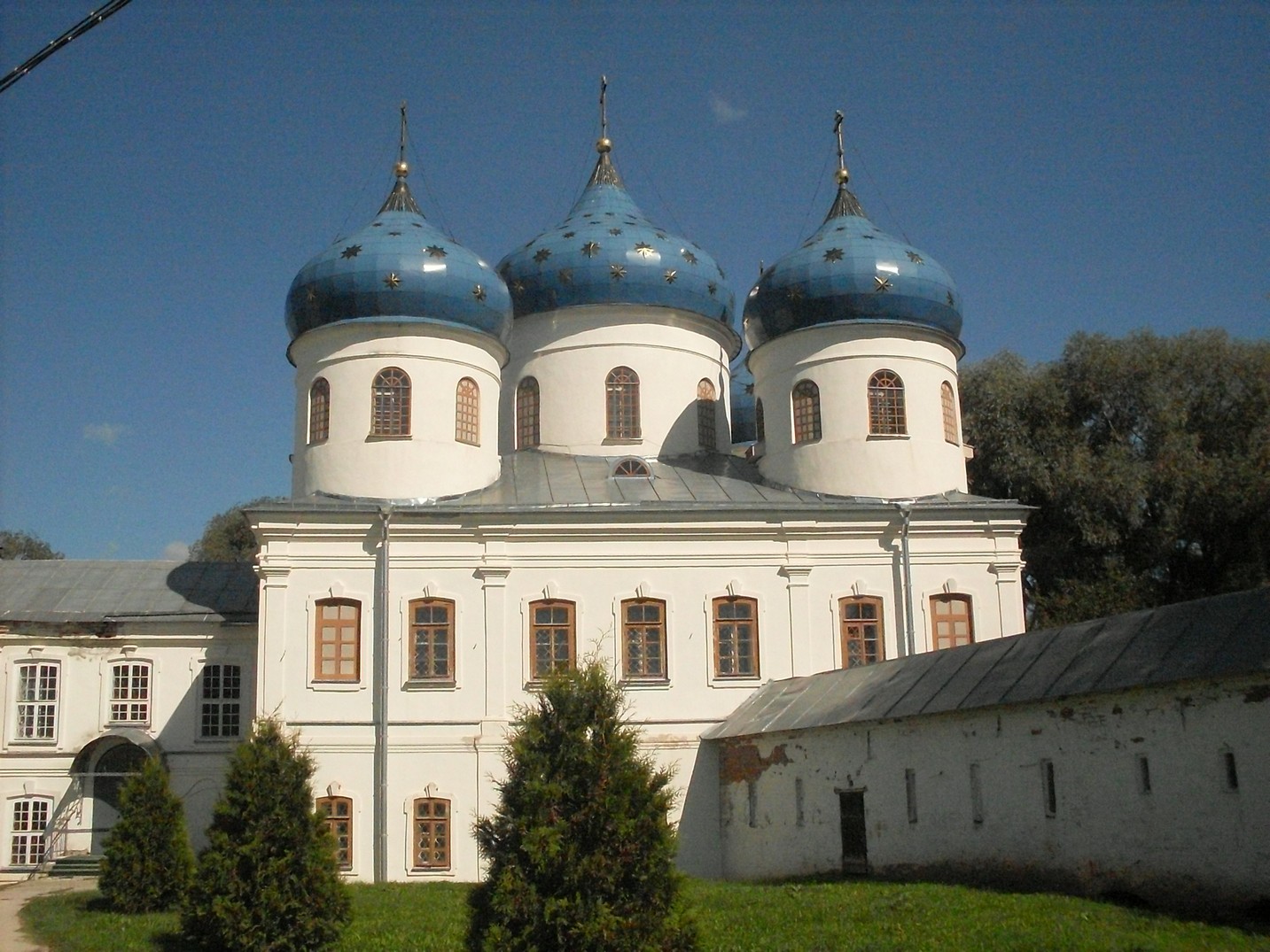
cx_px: 635
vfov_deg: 37.7
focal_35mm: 38
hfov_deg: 49.0
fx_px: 1394
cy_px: 476
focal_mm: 6.3
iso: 400
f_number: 8.4
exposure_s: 1/2000
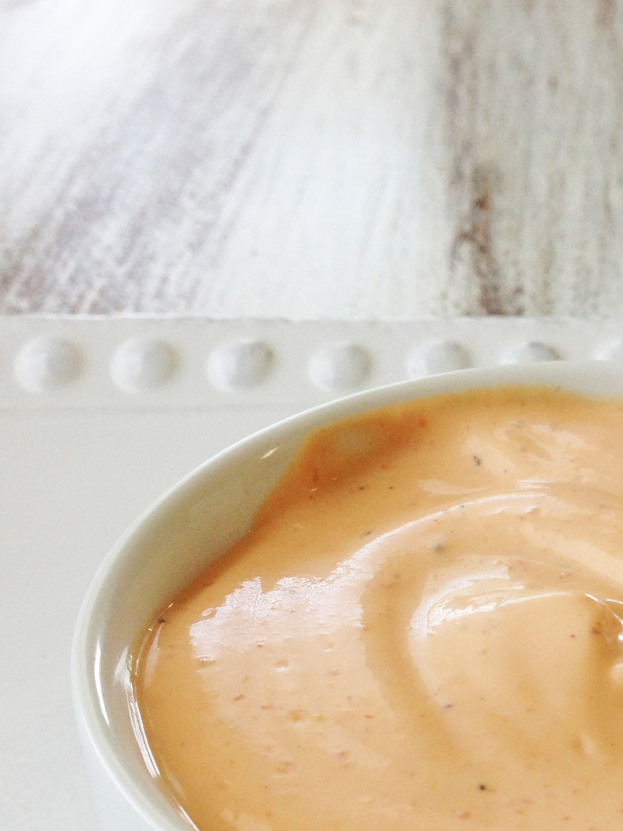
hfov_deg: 22.0
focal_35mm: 65
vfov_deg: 29.2
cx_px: 580
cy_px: 665
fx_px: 1560
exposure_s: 1/40
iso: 64
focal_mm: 4.13
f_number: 2.4
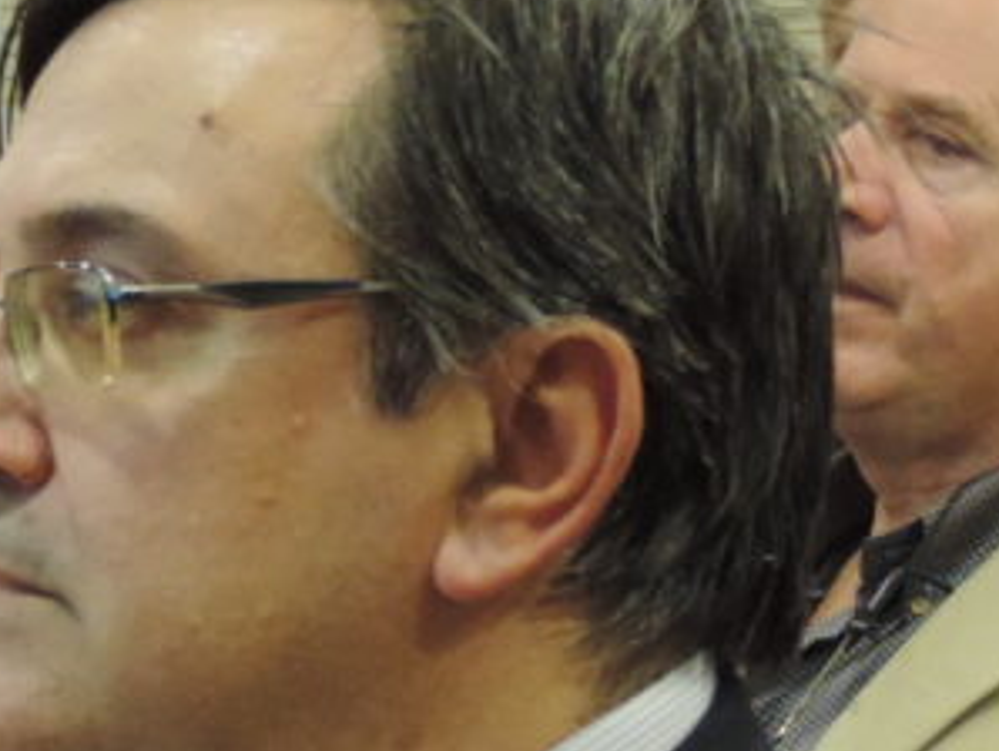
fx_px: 11900
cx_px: -697
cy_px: 724
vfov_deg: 3.6
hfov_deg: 4.8
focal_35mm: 412
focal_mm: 21.4
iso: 800
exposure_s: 1/15
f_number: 4.2
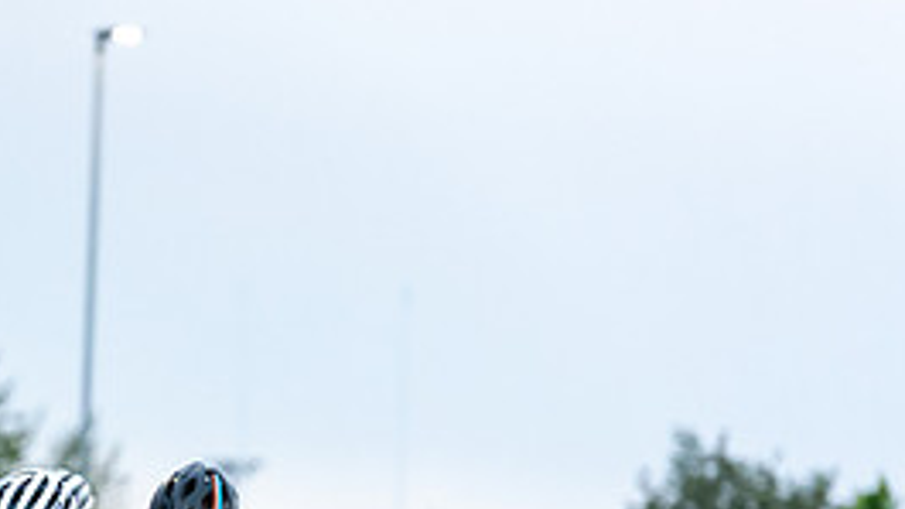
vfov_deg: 3.0
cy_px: 627
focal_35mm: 402
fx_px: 9646
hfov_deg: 5.4
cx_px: -65
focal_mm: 175
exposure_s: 1/640
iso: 8000
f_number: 5
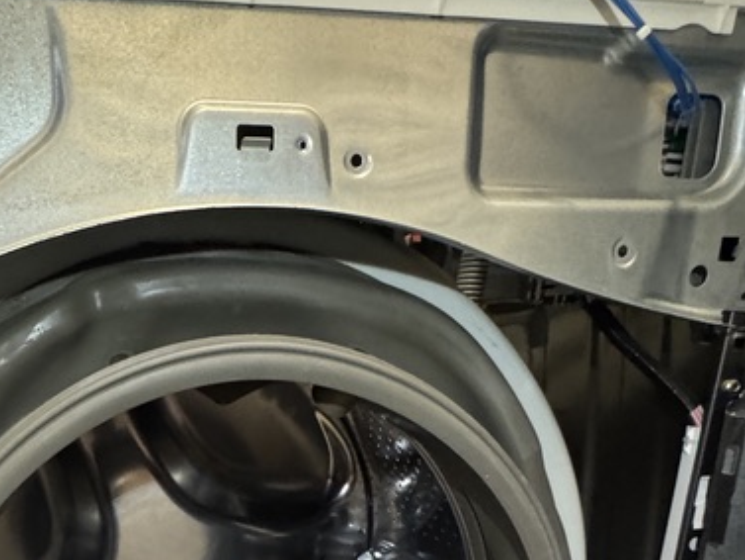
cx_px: 200
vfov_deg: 32.4
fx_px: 818
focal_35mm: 38
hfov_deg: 47.4
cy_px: 639
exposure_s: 1/30
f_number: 2.2
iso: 1250
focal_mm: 2.22
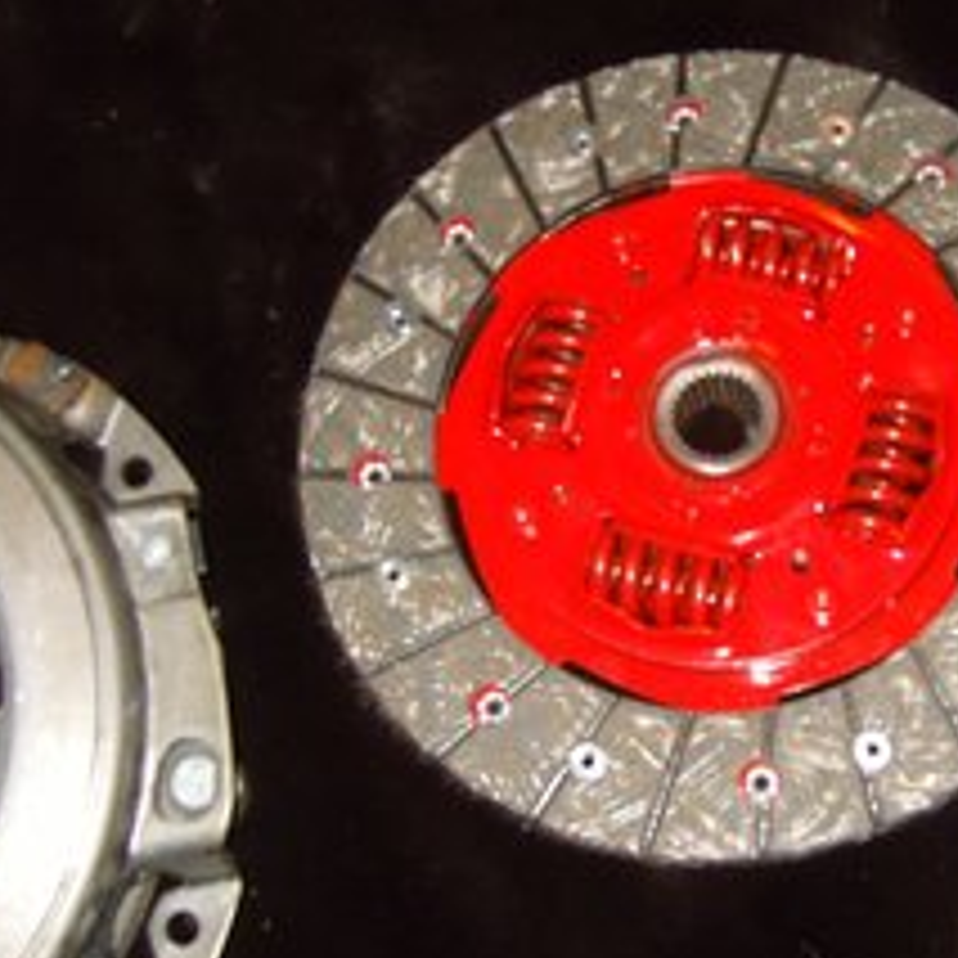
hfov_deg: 28.9
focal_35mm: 58
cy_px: 441
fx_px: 1816
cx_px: 765
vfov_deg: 29.5
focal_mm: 7.4
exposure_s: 1/30
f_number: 2.8
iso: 100
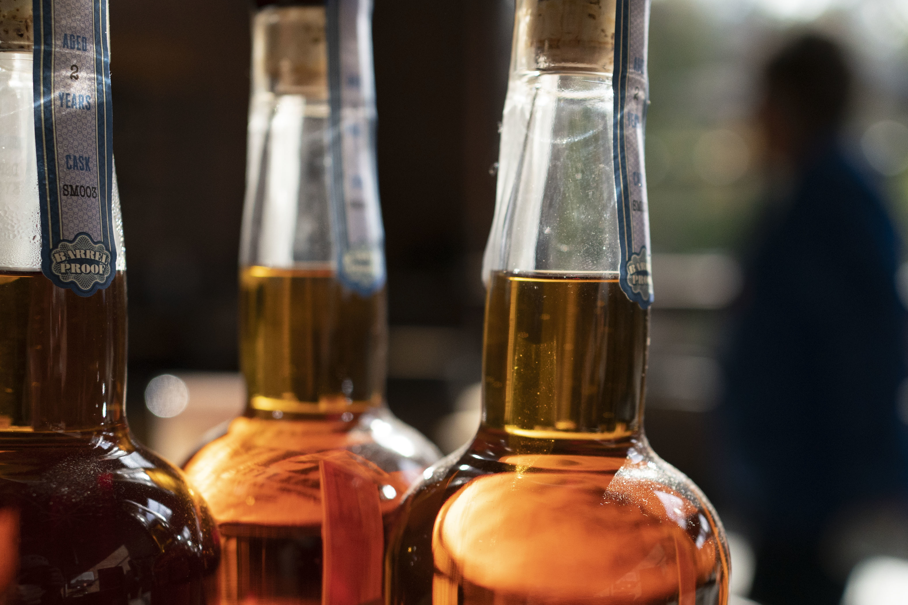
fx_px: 1286
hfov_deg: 38.9
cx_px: 491
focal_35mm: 51
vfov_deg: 26.3
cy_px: 410
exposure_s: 1/6400
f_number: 2.8
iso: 1600
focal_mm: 35
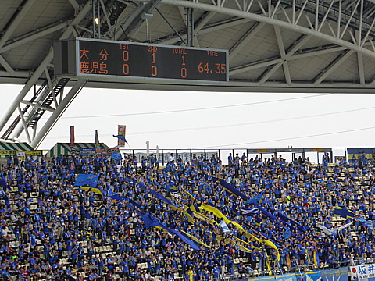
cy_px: 140
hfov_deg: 16.1
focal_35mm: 122
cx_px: 188
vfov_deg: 12.1
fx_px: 1322
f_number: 5.4
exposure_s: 1/160
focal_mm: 21.8
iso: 160
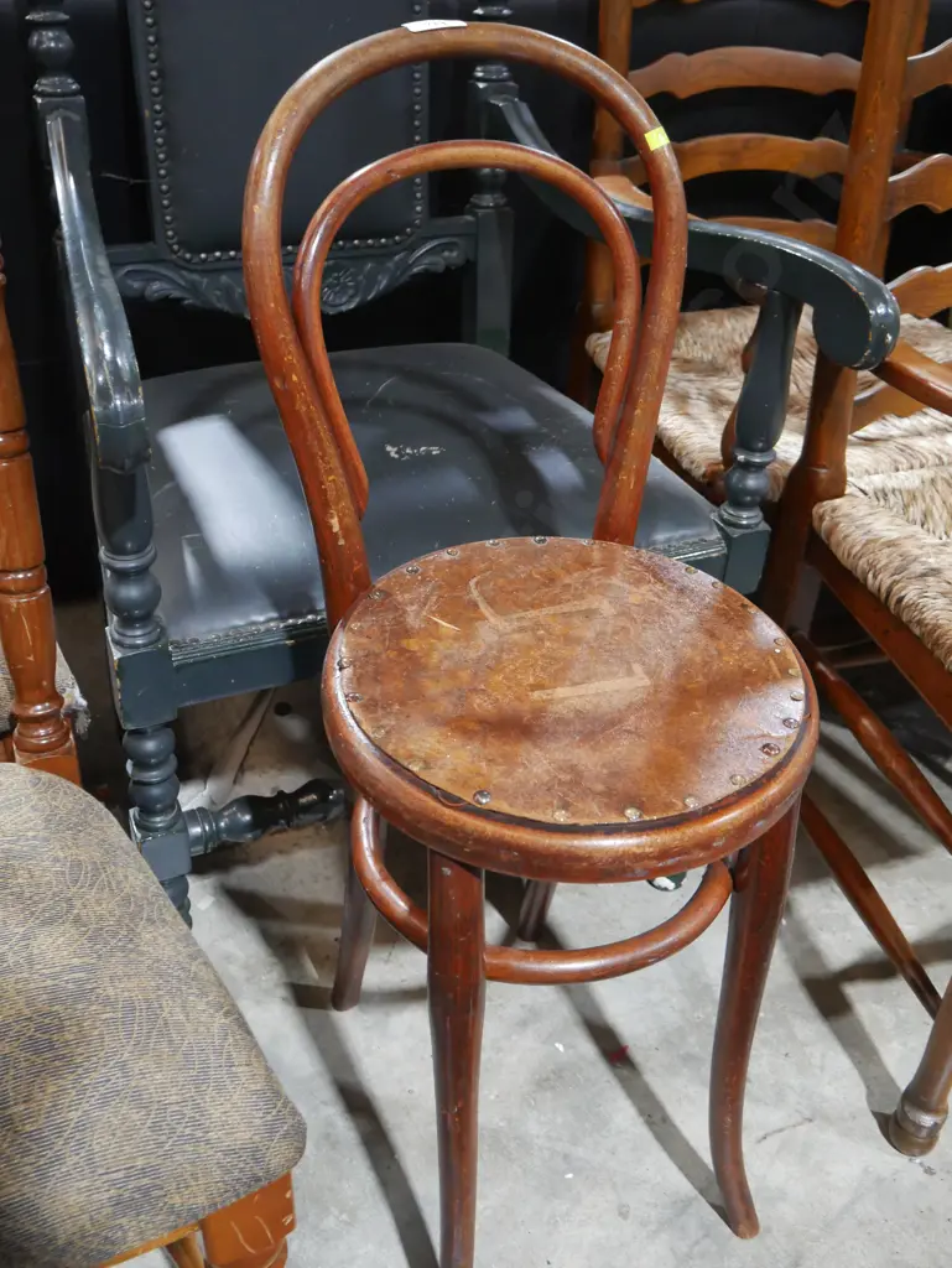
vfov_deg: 51.3
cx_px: 476
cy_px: 634
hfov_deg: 39.7
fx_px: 1319
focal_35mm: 36
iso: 2000
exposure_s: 1/60
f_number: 4
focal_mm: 18
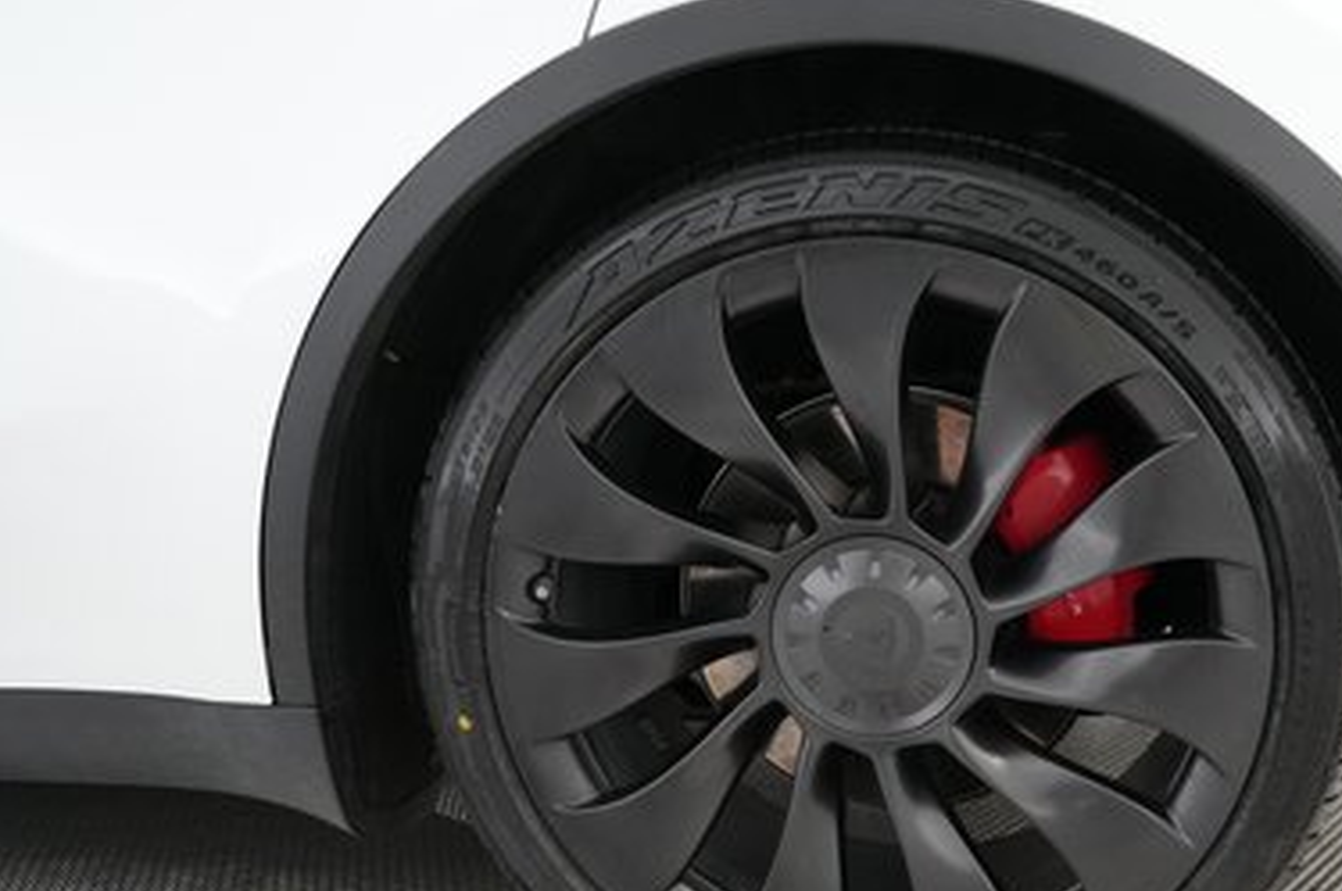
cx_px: 938
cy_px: 580
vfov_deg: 32.3
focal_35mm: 41
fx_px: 1526
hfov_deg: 46.4
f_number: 2.8
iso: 3200
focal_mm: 24
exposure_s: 1/250
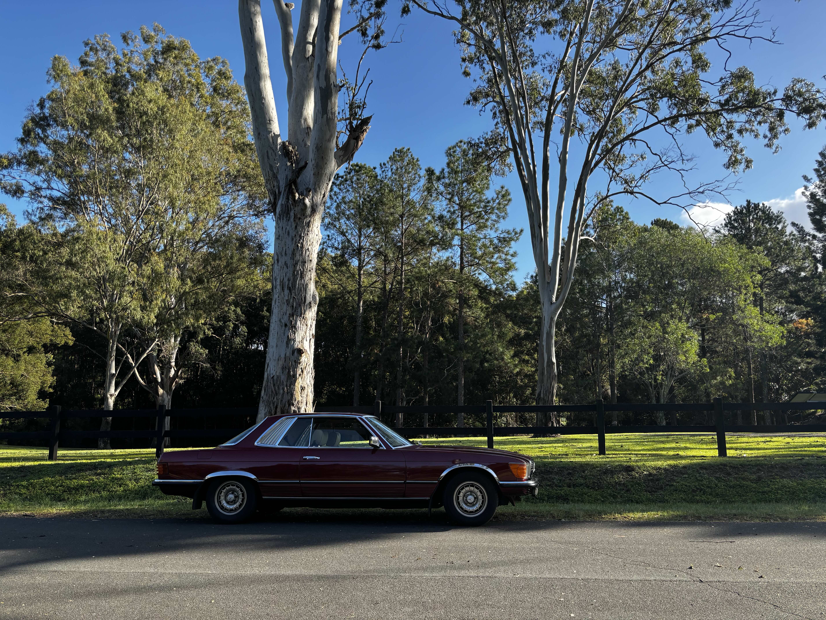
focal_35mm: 26
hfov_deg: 67.3
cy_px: 310
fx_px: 620
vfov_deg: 53.1
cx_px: 413
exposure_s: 1/837
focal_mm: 5.96
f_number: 1.6
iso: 50
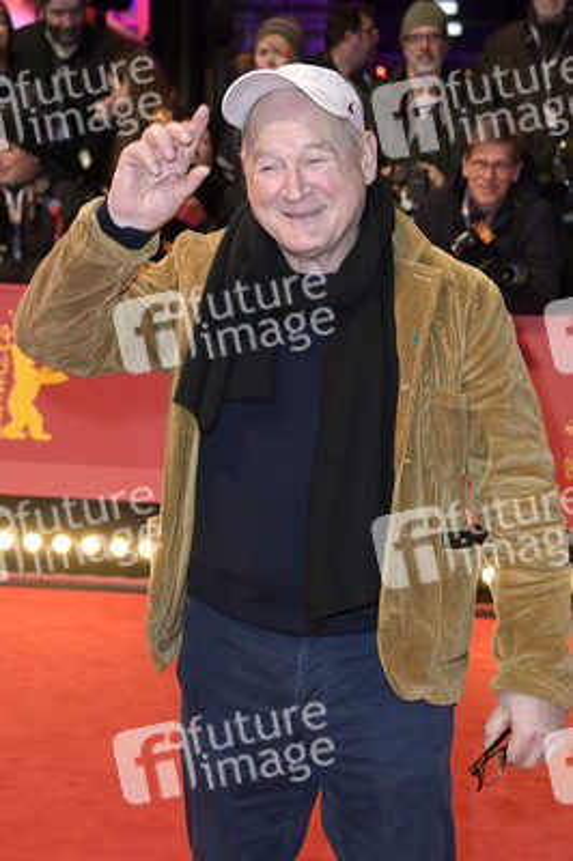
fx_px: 1626
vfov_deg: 29.7
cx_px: 286
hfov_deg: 20.0
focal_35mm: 68
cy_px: 430
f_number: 5.6
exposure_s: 1/250
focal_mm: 68
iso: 1600
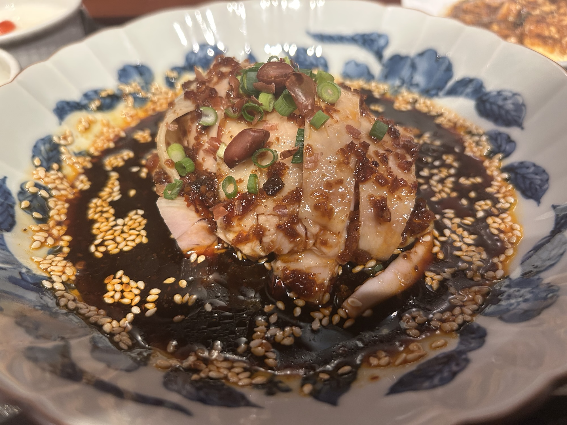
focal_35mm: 26
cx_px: 284
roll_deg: +2.5
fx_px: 426
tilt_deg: -41.7
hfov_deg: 67.3
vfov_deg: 53.1
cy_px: 212
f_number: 1.5
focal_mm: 5.7
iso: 250
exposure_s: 1/50
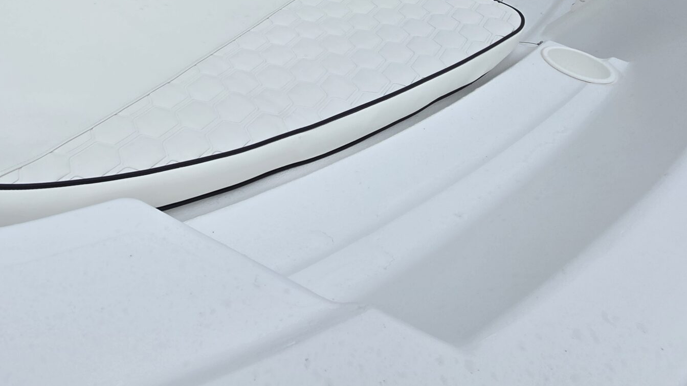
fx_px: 492
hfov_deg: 62.7
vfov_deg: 34.6
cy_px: -73
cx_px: 119
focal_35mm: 27
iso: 40
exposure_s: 1/572
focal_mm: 2.2
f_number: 1.9
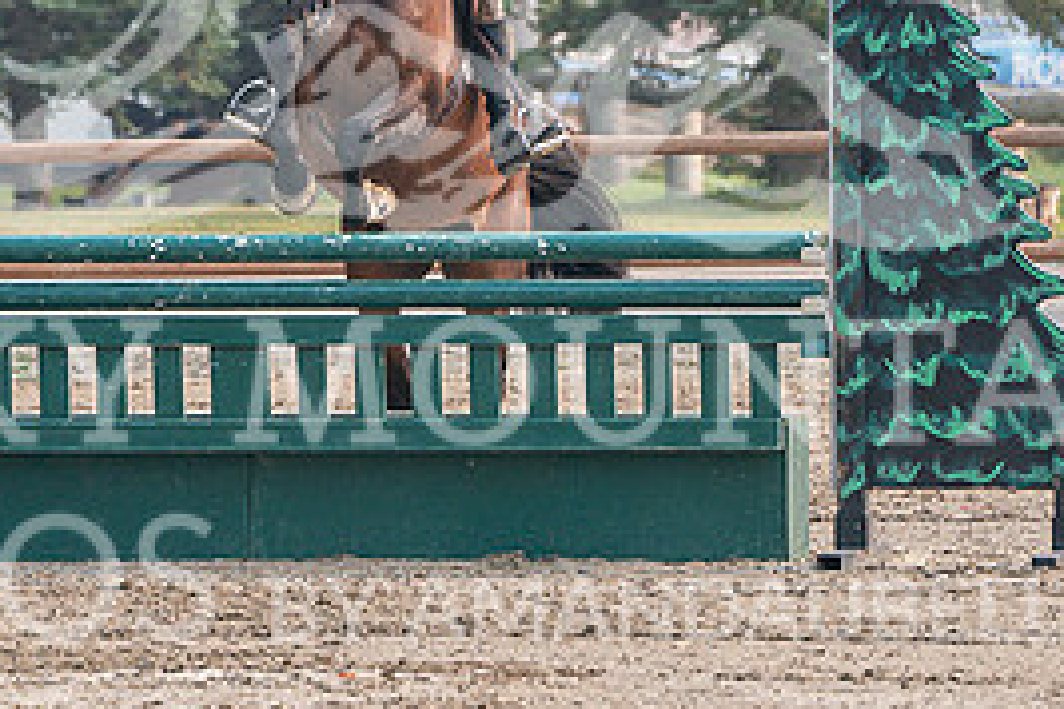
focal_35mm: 646
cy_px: 22
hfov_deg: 3.2
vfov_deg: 2.1
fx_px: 19091
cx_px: 434
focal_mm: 297
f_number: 5.6
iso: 500
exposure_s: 1/640
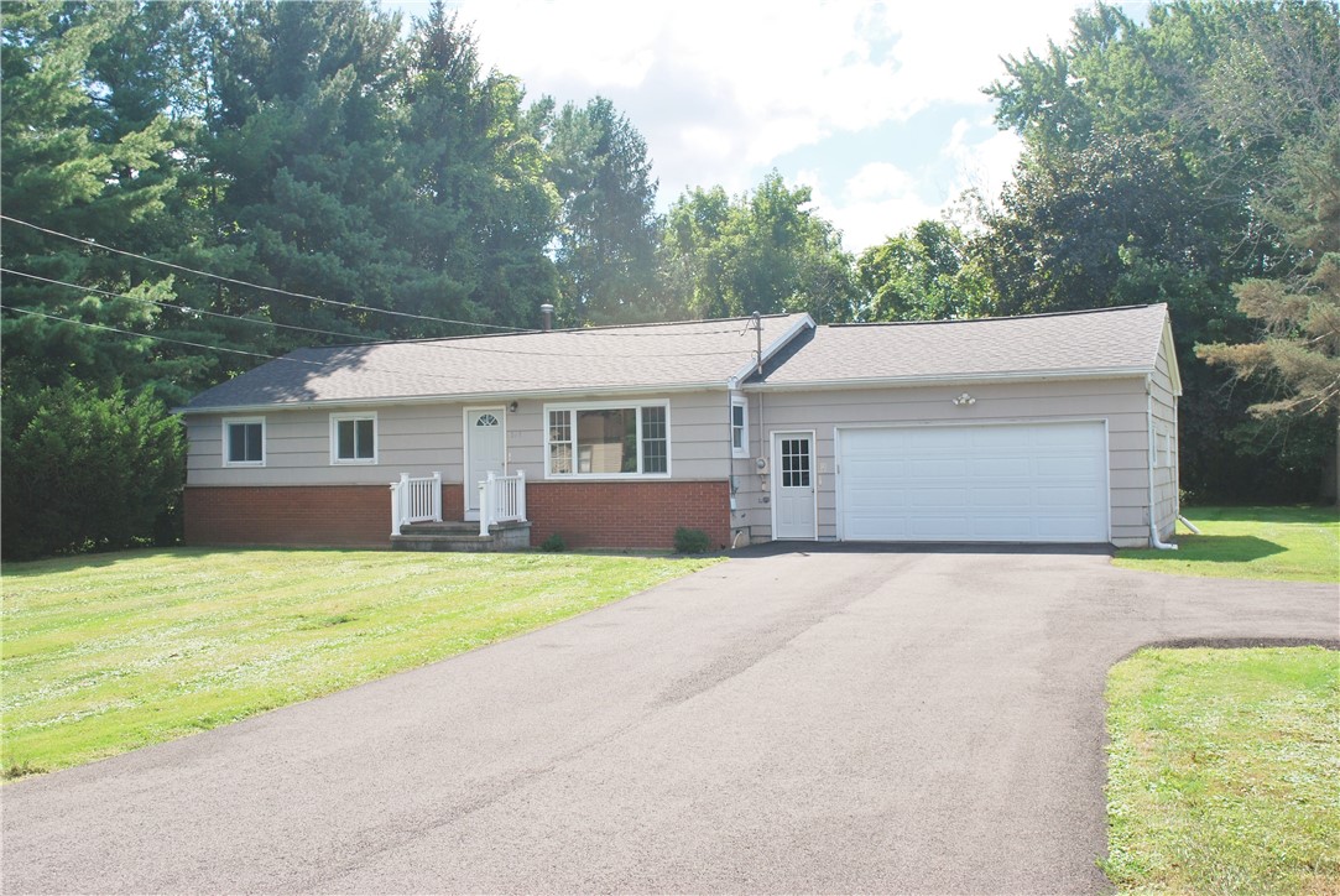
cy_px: 448
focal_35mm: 36
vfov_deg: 36.9
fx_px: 1341
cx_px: 670
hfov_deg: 53.1
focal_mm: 24
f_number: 8
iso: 100
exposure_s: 1/250
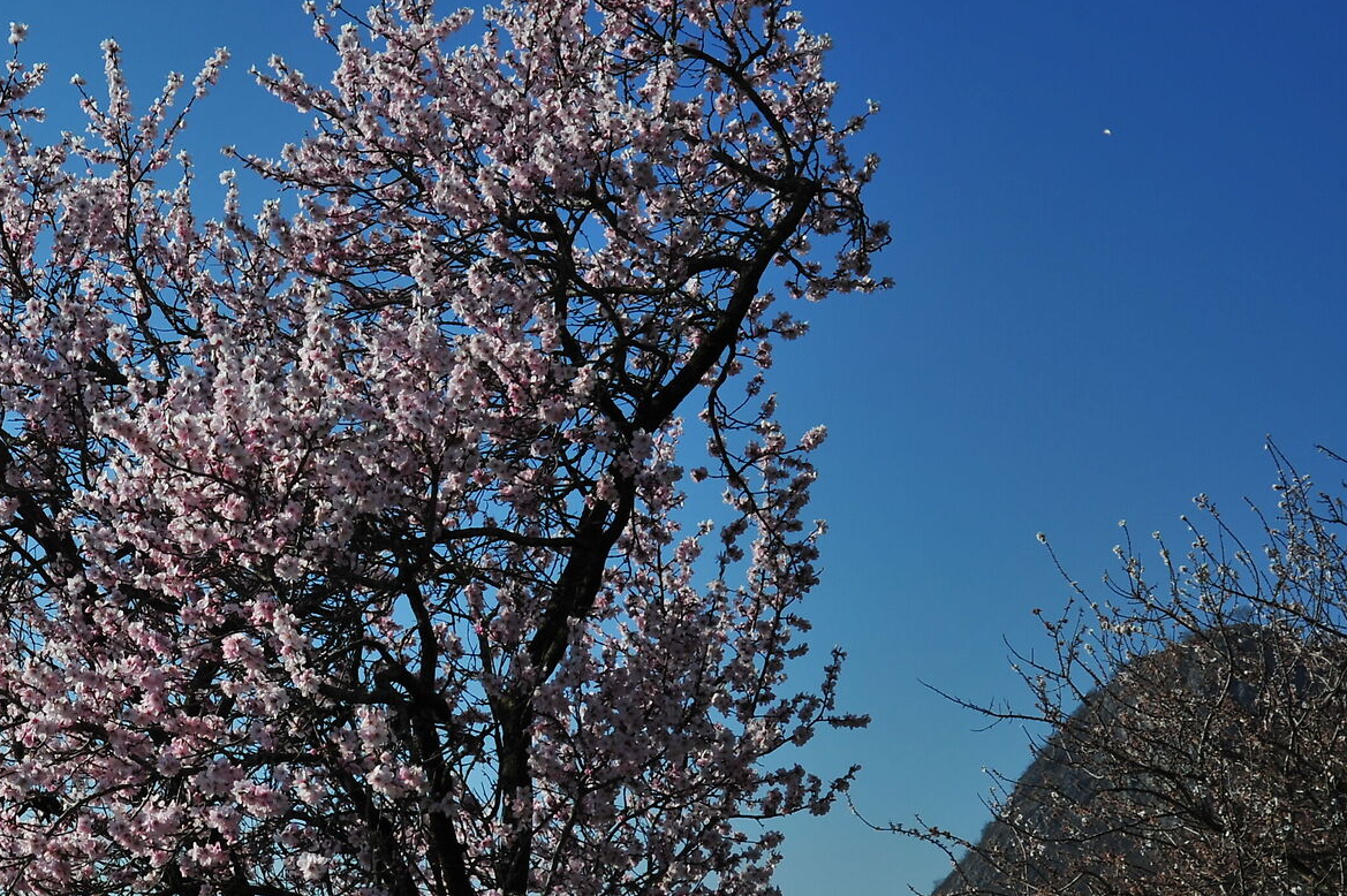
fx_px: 2917
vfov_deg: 17.4
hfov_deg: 24.9
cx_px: 39
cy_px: 611
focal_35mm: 78
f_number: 14
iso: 200
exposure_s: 1/400
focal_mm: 38
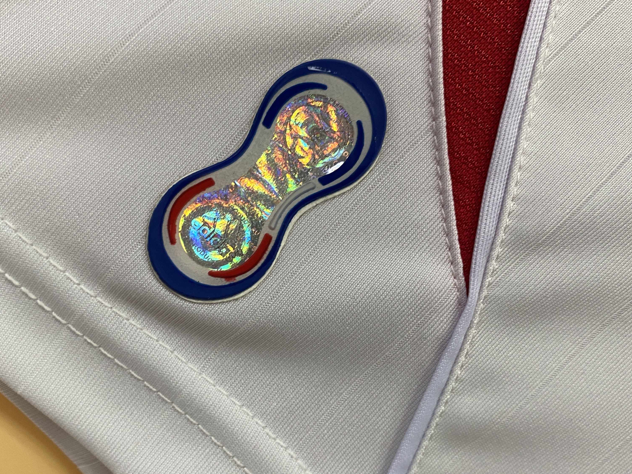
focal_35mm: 35
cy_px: 287
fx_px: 639
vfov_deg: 40.5
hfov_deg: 52.6
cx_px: 318
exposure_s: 1/50
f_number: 1.8
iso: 100
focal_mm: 4.25
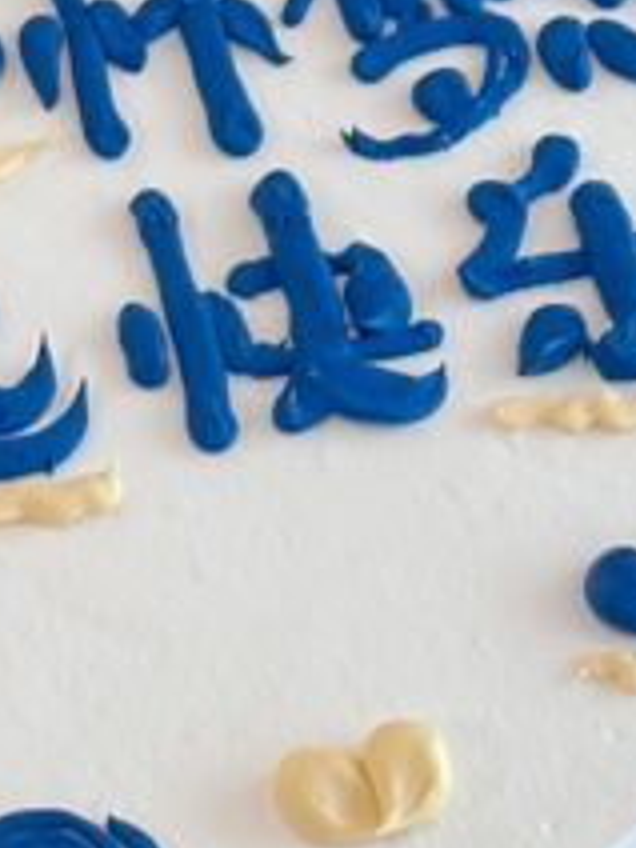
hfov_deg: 6.3
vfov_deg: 8.5
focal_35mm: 232
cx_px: -232
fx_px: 5683
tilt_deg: -53.8
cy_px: 248
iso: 80
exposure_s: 1/50
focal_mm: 6.86
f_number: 1.78
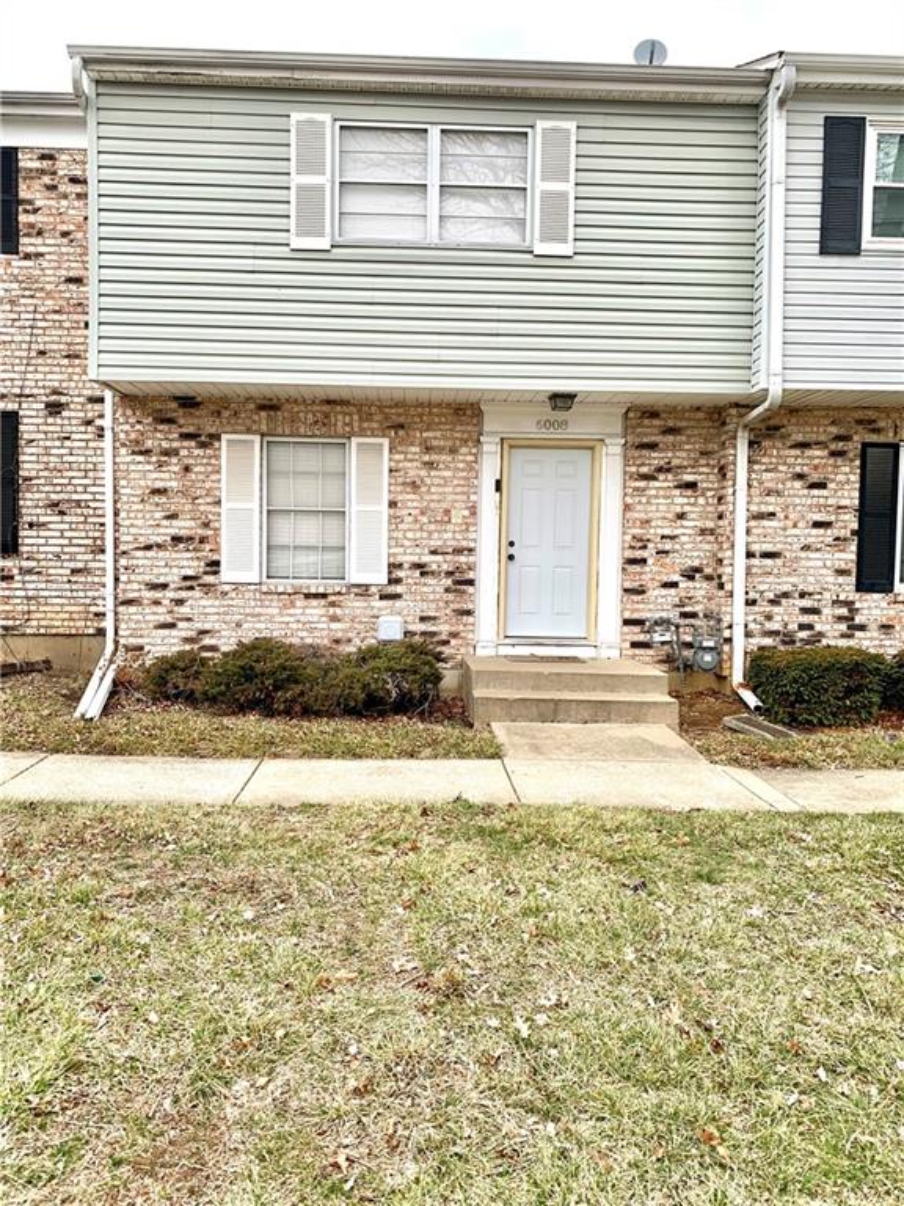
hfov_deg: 53.1
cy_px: 603
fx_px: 905
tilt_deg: -3.9
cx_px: 452
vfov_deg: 67.3
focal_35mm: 26
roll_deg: -0.3
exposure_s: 1/121
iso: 64
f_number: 1.8
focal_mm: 4.25
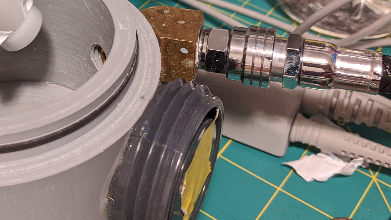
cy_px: 15
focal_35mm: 64
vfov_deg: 18.5
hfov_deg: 32.1
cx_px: 84
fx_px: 663
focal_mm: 4.44
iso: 151
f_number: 1.8
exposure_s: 1/24
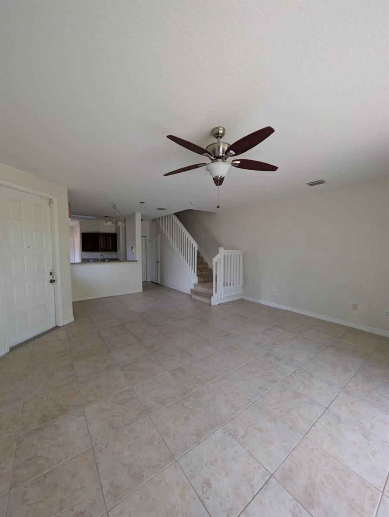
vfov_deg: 110.5
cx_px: 194
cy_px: 258
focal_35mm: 12
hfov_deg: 94.6
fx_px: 179
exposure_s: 1/37.7
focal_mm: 2.02
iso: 47
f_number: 1.7
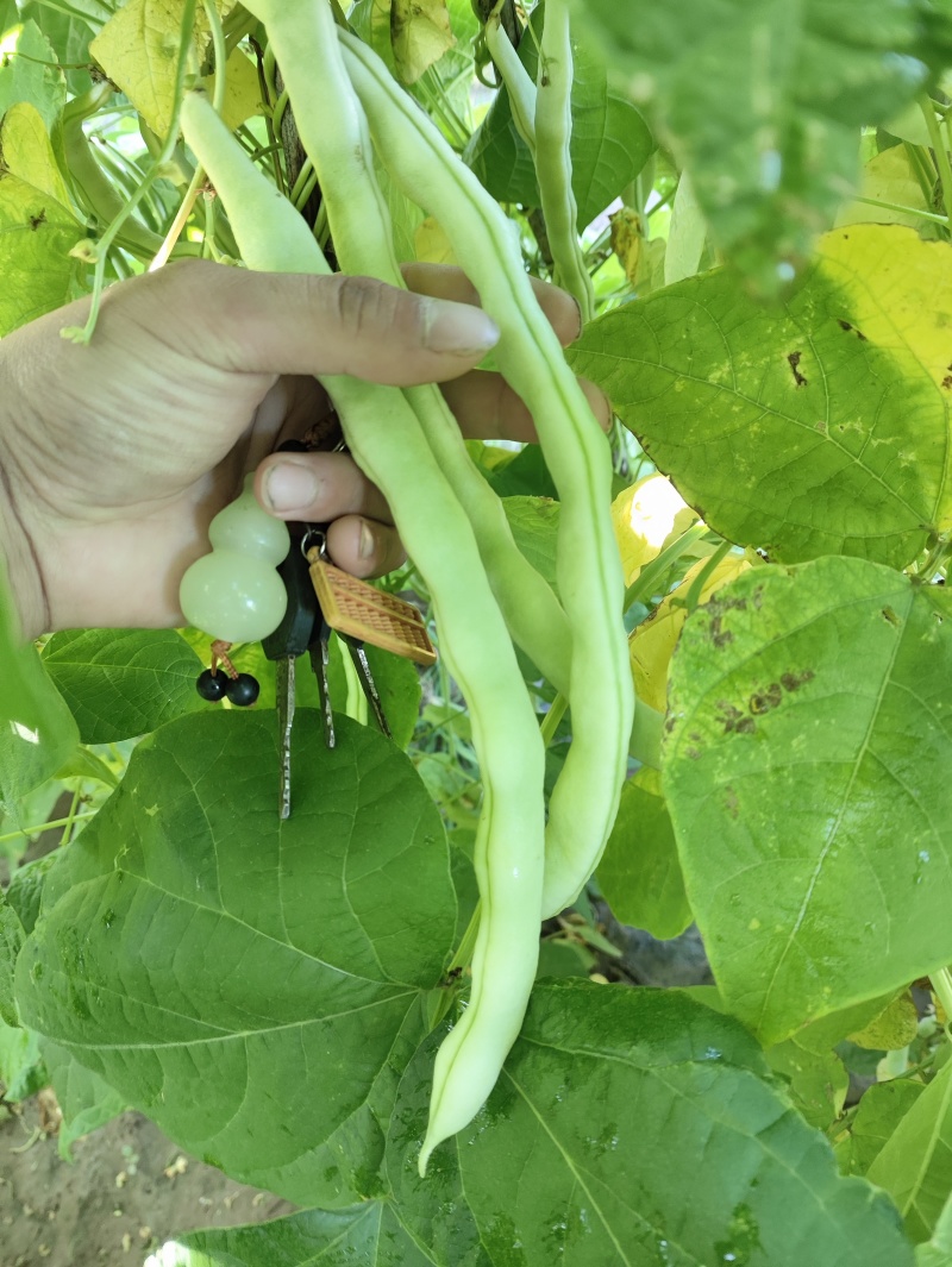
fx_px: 916
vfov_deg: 69.4
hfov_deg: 54.9
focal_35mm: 25
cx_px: 476
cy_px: 634
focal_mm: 4.71
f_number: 1.79
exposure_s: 1/33.3
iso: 204
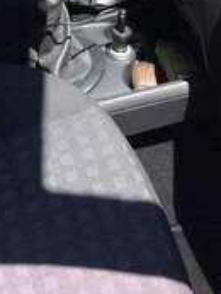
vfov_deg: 21.0
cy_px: -107
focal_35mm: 83
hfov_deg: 17.7
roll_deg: +0.2
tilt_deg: -26.8
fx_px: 706
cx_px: 49
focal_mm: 4.15
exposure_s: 1/456
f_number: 2.2
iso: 32
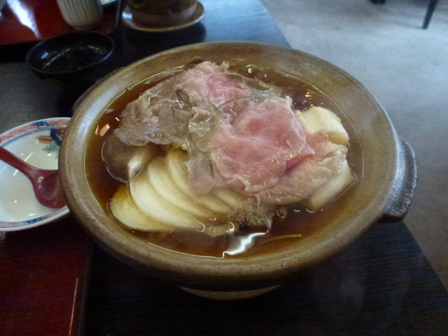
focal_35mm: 24
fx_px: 311
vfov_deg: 56.8
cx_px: 224
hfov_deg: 71.6
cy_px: 168
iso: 1600
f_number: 3.3
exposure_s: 1/250
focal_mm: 4.3
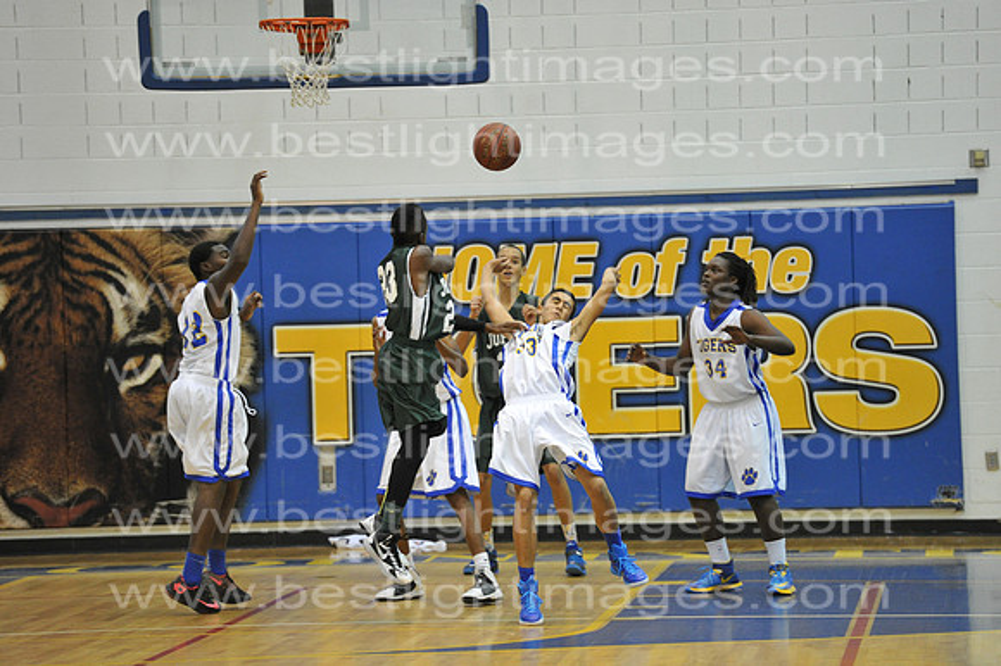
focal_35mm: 200
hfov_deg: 10.3
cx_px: 500
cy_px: 333
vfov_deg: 6.9
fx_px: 5558
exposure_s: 1/400
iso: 5000
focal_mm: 200
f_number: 3.2
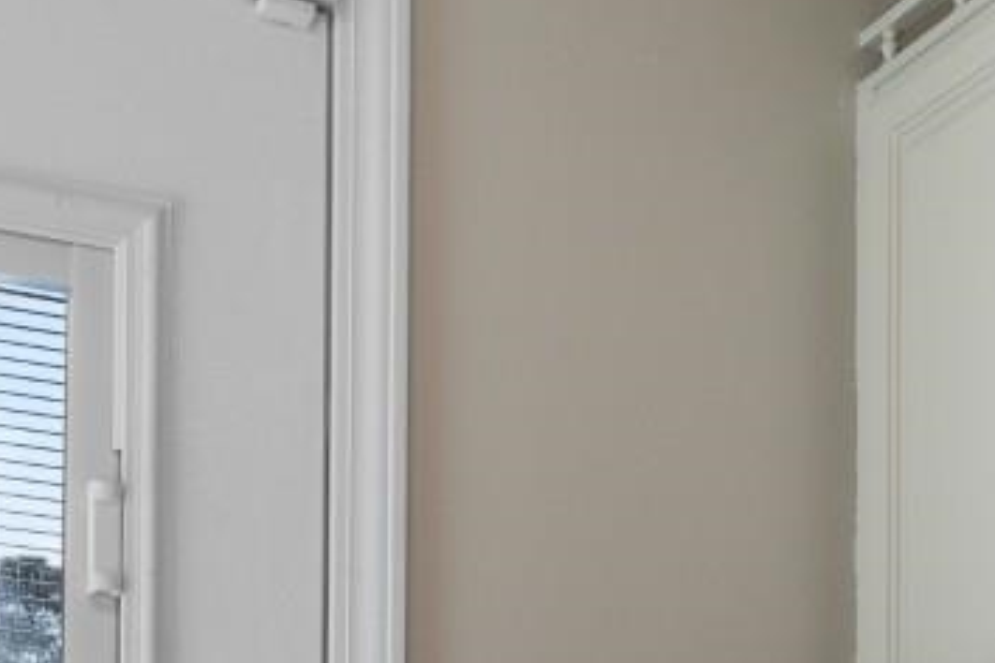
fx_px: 2404
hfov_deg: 23.4
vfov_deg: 14.1
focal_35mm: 87
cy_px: 1157
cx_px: 573
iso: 100
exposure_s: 1/25
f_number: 4.8
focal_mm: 13
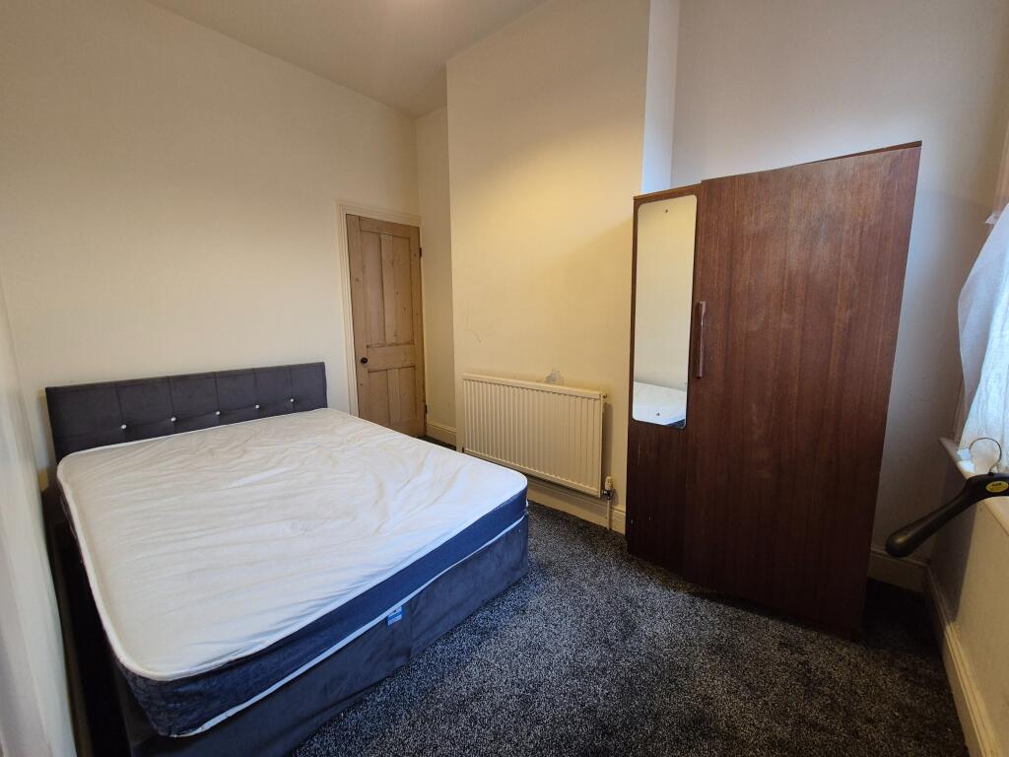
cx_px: 504
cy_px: 378
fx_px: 379
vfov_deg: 89.9
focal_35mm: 13
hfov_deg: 106.2
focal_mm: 2.2
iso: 320
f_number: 2.2
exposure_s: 1/50
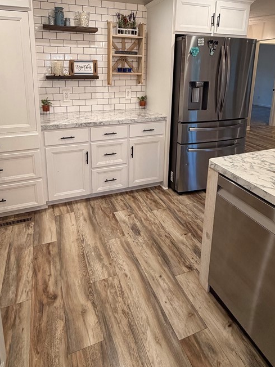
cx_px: 125
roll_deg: -0.5
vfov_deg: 73.6
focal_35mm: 22
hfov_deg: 61.0
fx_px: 233
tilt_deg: -11.3
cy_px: 117
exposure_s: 1/120
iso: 250
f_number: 2.2
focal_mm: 2.22
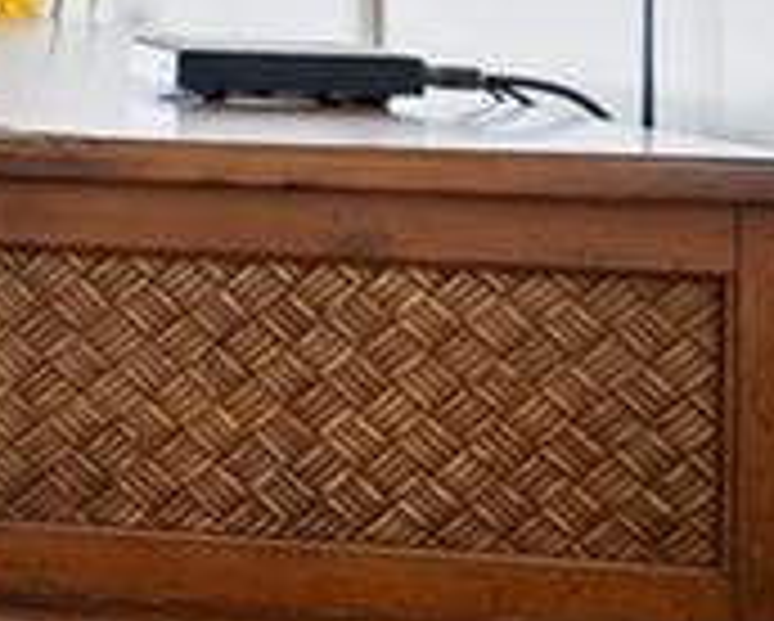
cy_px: -29
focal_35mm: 131
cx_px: -1791
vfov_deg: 11.7
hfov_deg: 9.7
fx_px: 3004
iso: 100
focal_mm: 15
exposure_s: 1/20
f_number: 2.8
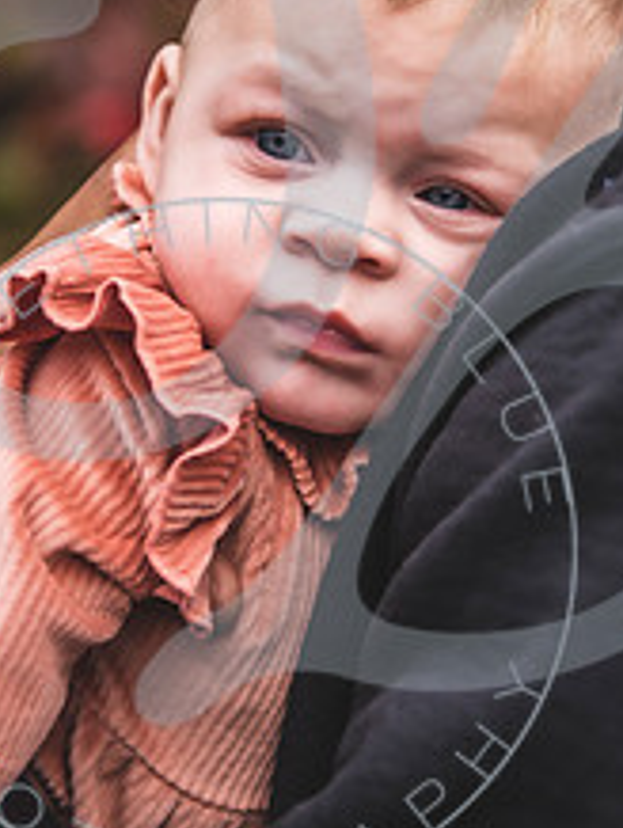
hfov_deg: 12.5
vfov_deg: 16.5
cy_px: 262
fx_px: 2850
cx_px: 395
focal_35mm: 119
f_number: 2.8
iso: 100
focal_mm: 60
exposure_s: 1/400
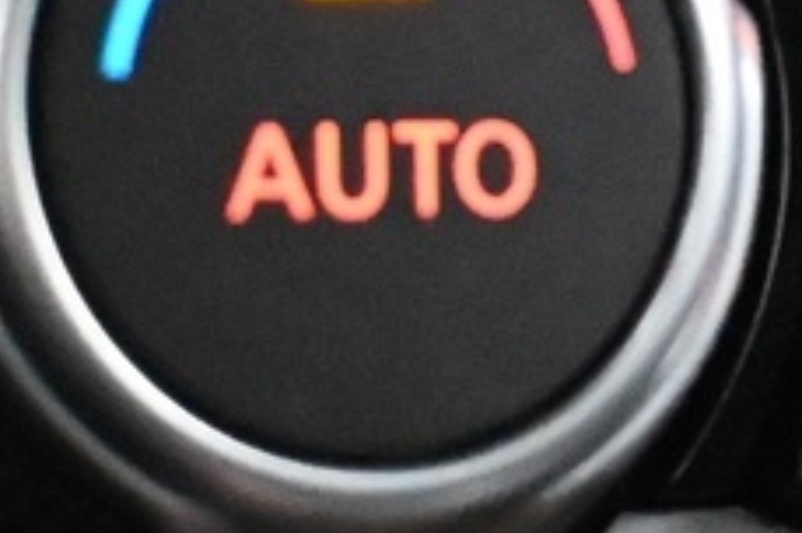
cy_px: 116
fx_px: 7447
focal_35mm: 335
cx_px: 1408
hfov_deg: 6.1
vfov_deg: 4.1
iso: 12800
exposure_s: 1/30
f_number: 5
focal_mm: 31.5
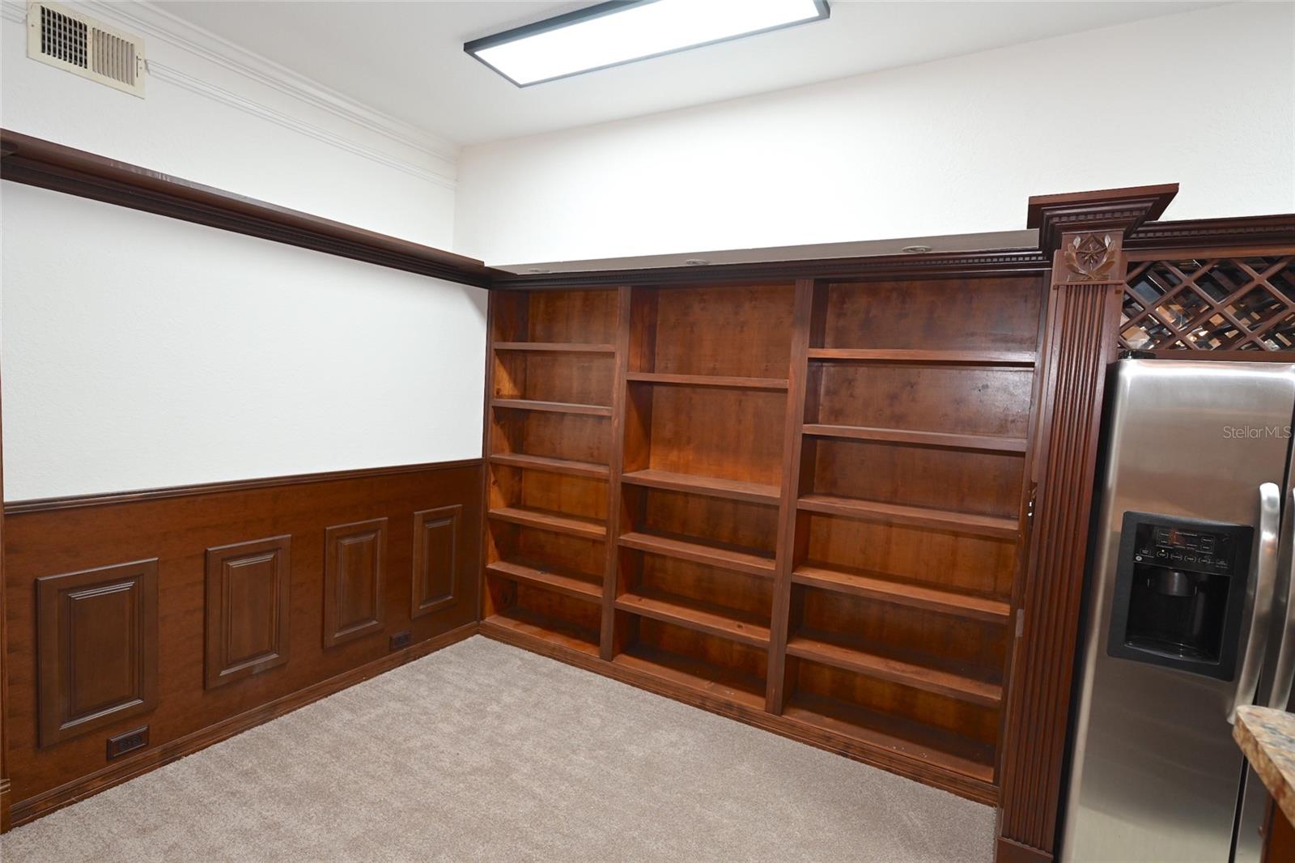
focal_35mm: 18
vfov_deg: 68.9
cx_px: 648
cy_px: 432
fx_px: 629
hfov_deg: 91.6
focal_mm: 17.5
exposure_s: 1/60
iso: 720
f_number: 4
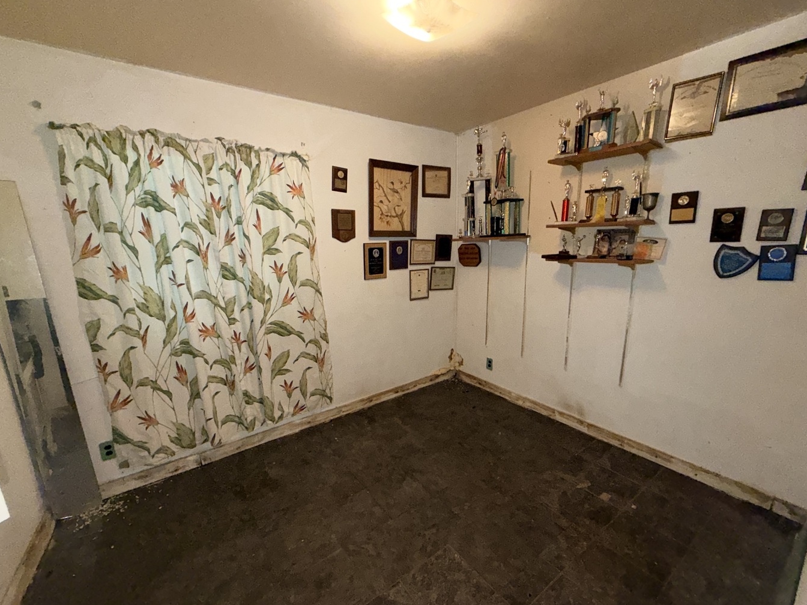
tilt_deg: -14.2
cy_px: 317
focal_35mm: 15
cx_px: 409
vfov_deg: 81.7
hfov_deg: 98.2
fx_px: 350
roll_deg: +1.6
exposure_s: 1/60
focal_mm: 2.22
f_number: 2.2
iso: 320
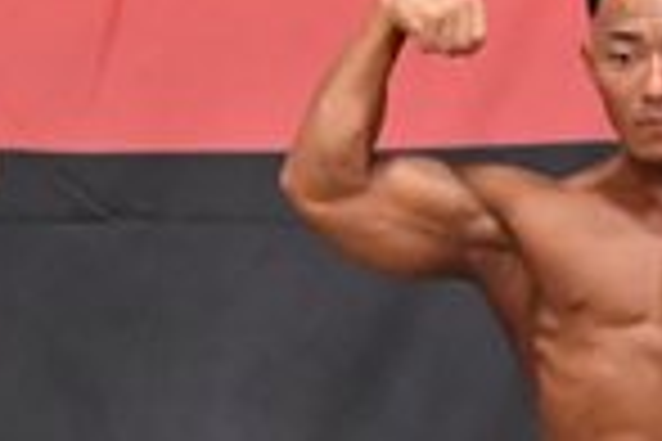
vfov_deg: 1.5
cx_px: -363
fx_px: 16328
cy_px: 531
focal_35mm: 888
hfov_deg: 2.3
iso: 6400
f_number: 5.6
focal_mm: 112
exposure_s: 1/400
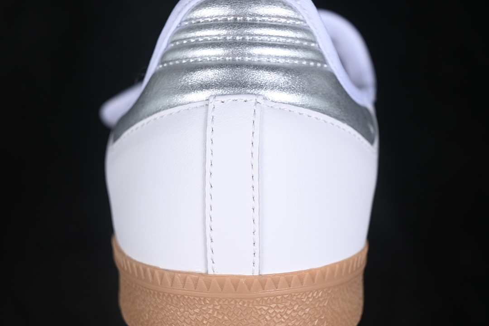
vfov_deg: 18.2
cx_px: 244
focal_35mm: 75
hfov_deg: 27.0
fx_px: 1019
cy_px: 163
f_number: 7.1
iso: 160
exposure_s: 1/80
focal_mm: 50
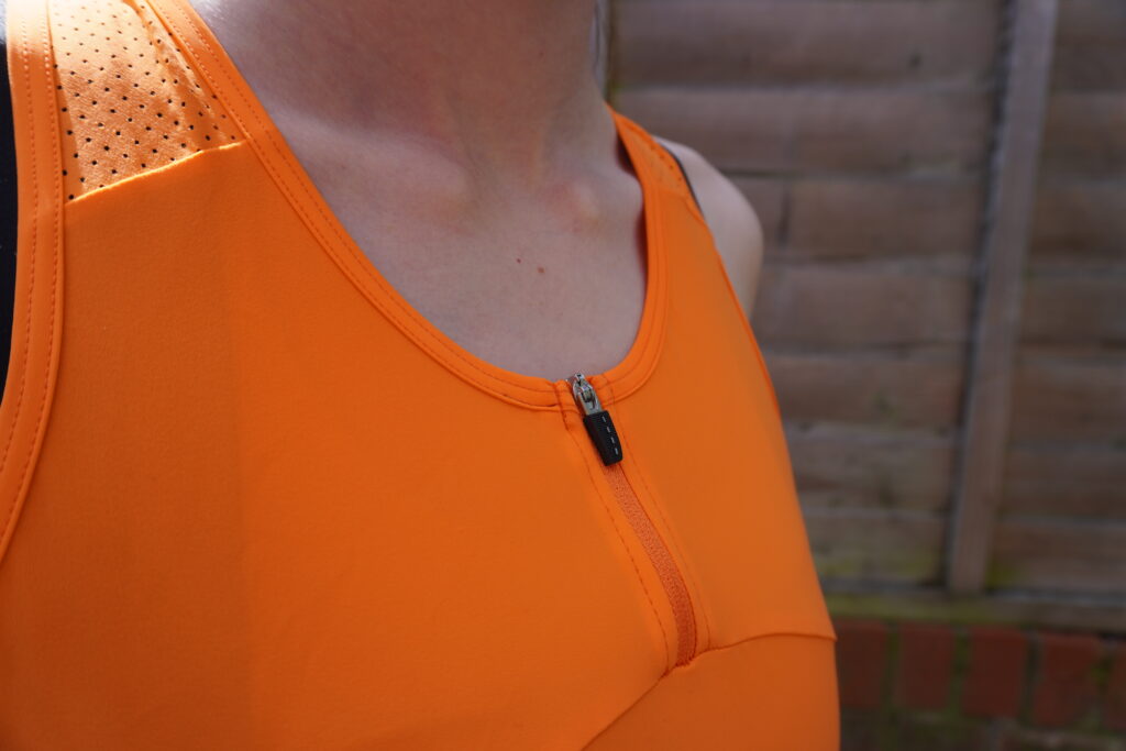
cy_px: 376
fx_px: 751
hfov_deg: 73.7
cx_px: 563
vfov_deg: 53.1
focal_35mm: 24
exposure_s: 1/250
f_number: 4.5
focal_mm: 16
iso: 100
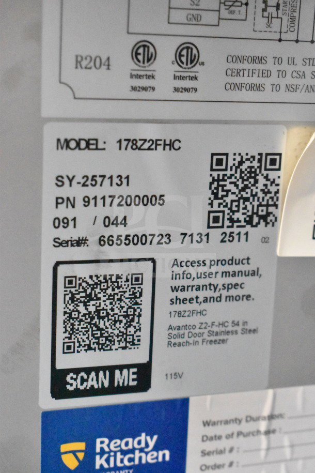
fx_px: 945
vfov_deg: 28.1
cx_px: 158
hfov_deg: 18.9
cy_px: 236
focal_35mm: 72
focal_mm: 48
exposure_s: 1/80
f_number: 5.3
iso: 25600
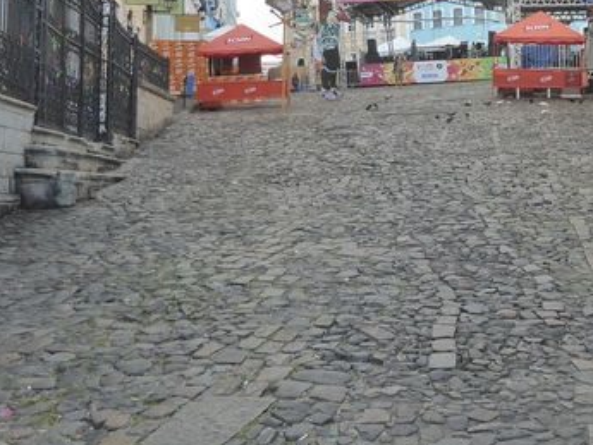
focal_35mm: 58
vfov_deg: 24.9
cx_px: 406
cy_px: 93
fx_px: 994
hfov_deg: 32.9
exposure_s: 1/125
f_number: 3.3
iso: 160
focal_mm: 4.3
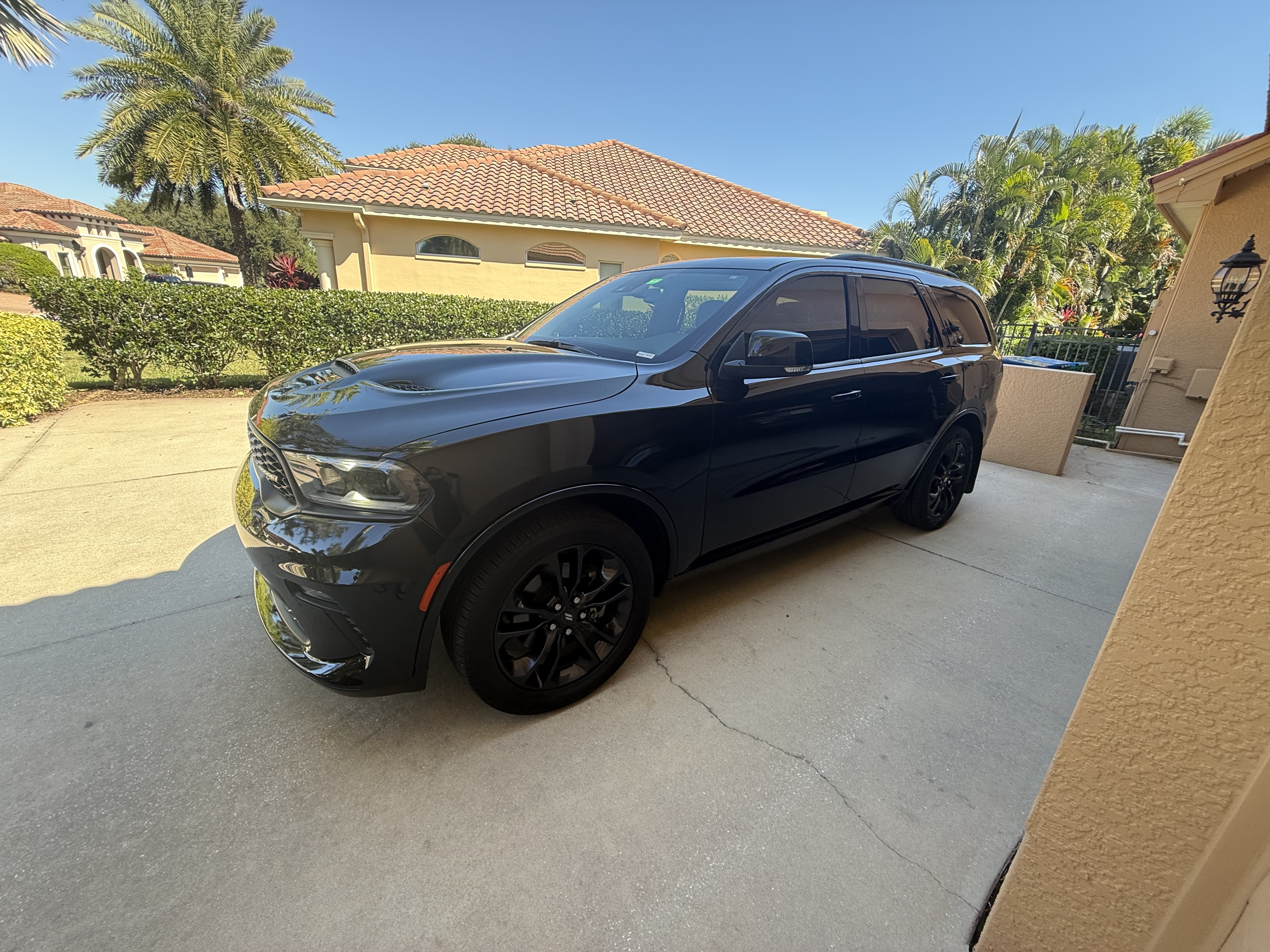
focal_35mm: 14
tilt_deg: -19.0
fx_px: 514
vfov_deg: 85.7
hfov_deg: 102.1
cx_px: 635
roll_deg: -3.4
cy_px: 476
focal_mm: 2.22
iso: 64
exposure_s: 1/197
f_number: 2.2
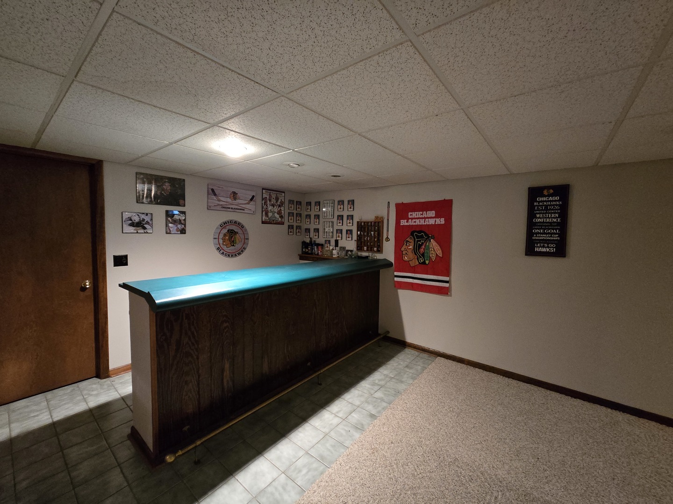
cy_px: 252
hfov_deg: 106.2
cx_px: 336
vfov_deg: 89.9
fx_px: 253
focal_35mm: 13
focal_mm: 2.2
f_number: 2.2
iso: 1250
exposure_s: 1/24
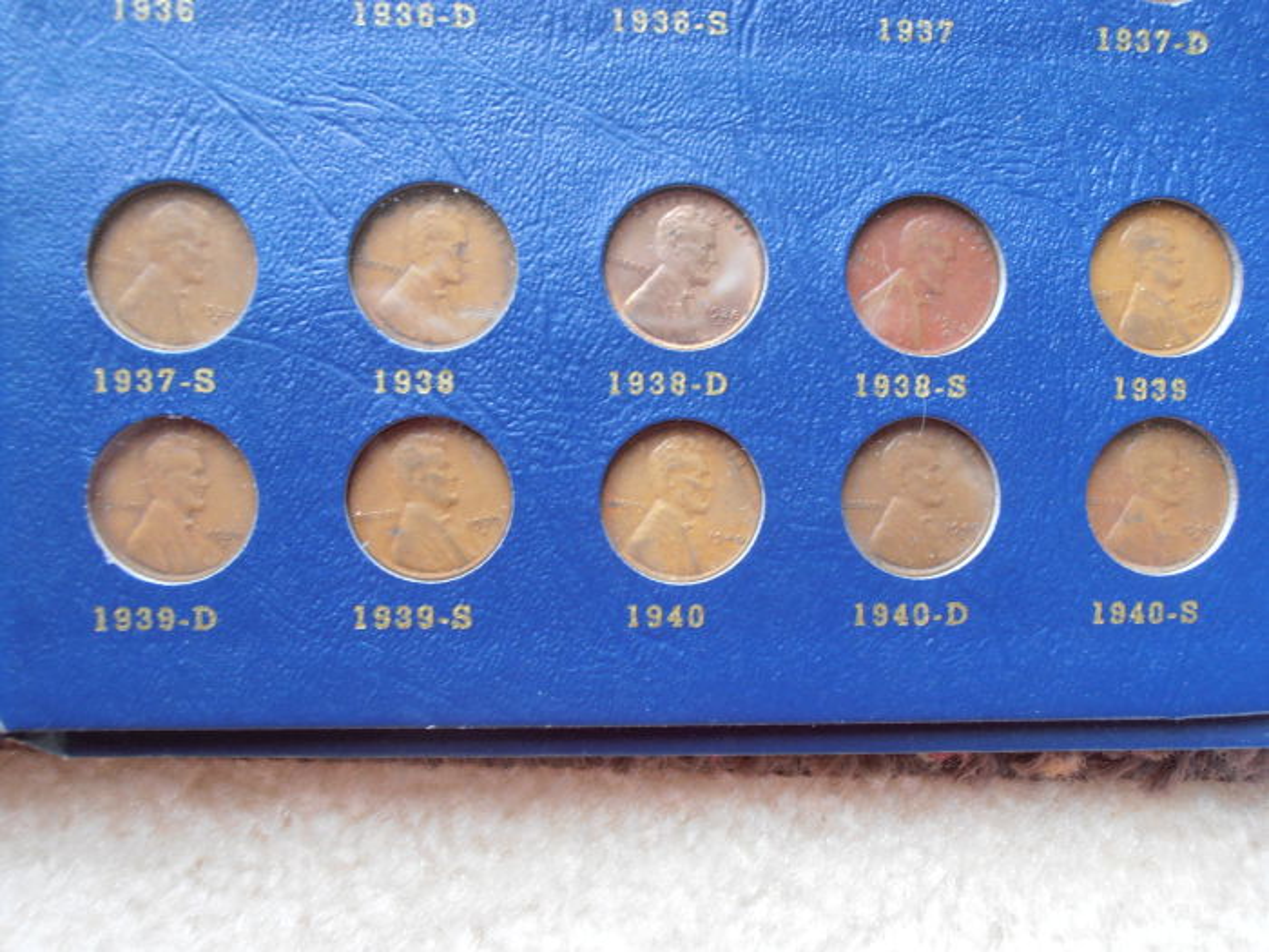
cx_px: 634
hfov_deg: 50.1
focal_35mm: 37
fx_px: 1356
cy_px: 476
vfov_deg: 38.7
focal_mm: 6.61
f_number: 3.9
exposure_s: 1/5
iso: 125
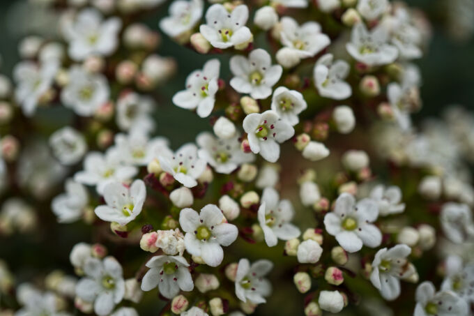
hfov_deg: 43.6
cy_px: 158
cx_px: 237
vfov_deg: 29.9
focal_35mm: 45
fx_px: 592
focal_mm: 30
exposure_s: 1/200
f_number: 4.5
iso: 100
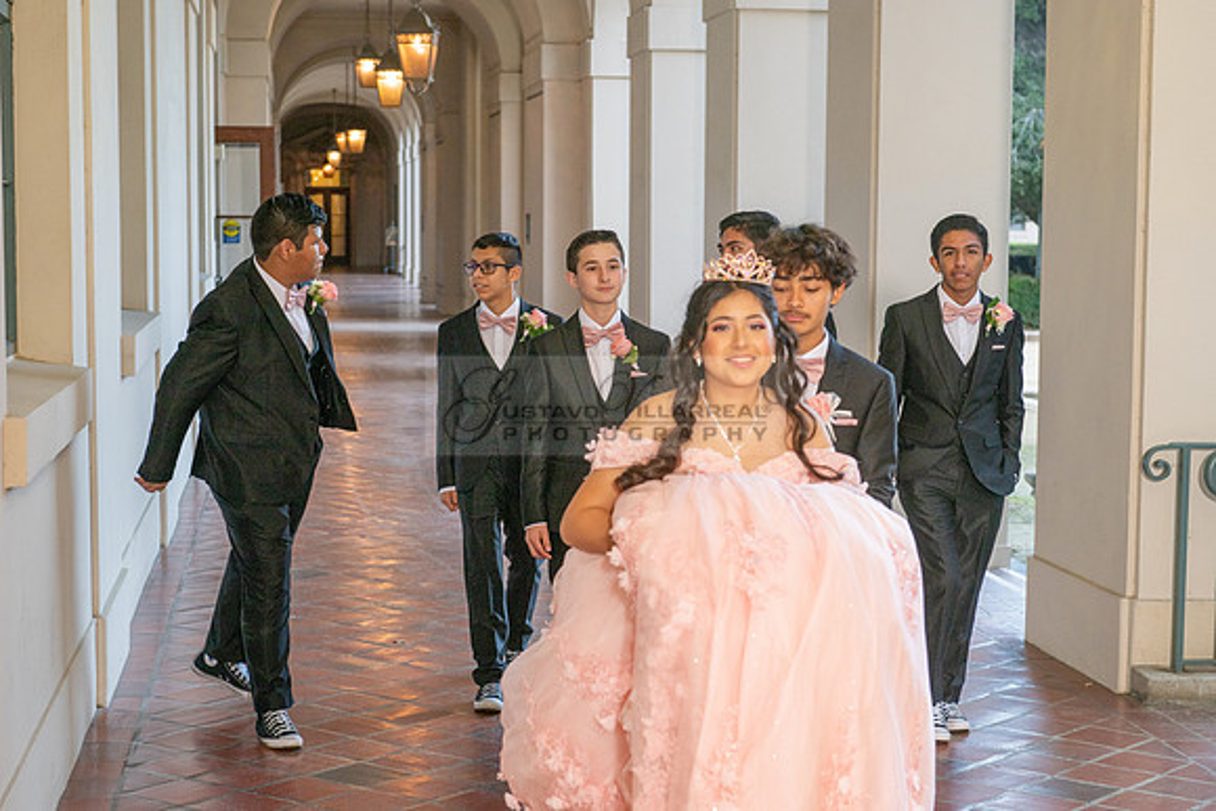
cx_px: 581
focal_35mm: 68
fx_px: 2310
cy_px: 456
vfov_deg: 19.9
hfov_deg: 29.5
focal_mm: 58
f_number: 4.5
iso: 320
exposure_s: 1/160
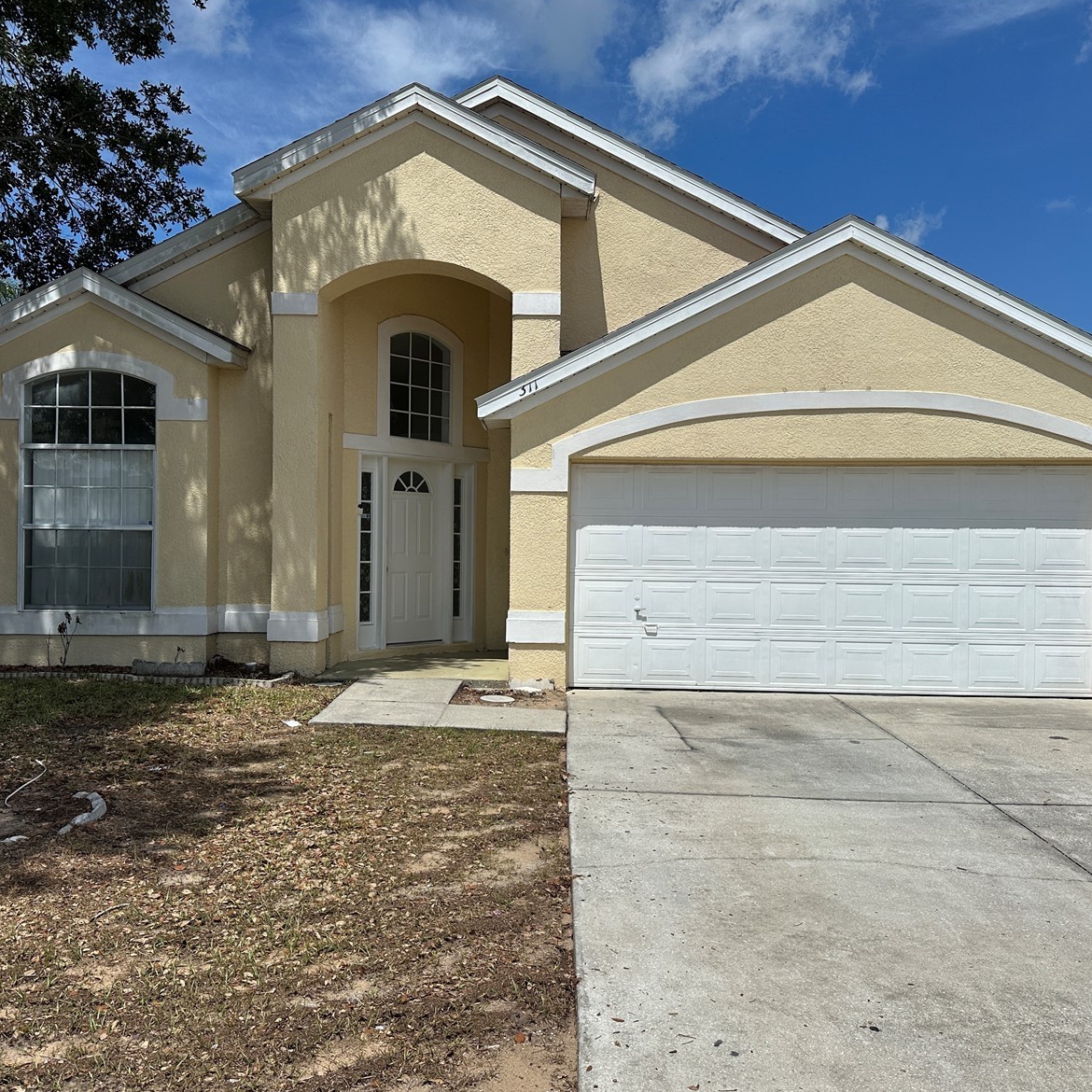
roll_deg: -1.1
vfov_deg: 55.6
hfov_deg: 55.6
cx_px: 529
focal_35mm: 29
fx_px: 1035
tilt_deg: +0.7
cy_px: 552
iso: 80
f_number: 1.78
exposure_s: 1/12048
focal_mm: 6.86
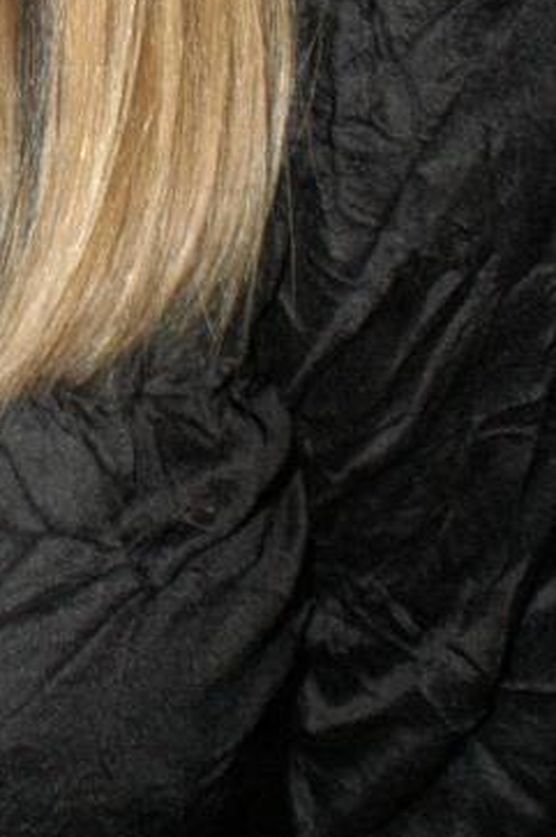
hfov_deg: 7.5
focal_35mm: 179
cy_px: -527
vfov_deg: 10.9
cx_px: -275
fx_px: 4158
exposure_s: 1/40
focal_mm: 36
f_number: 2.8
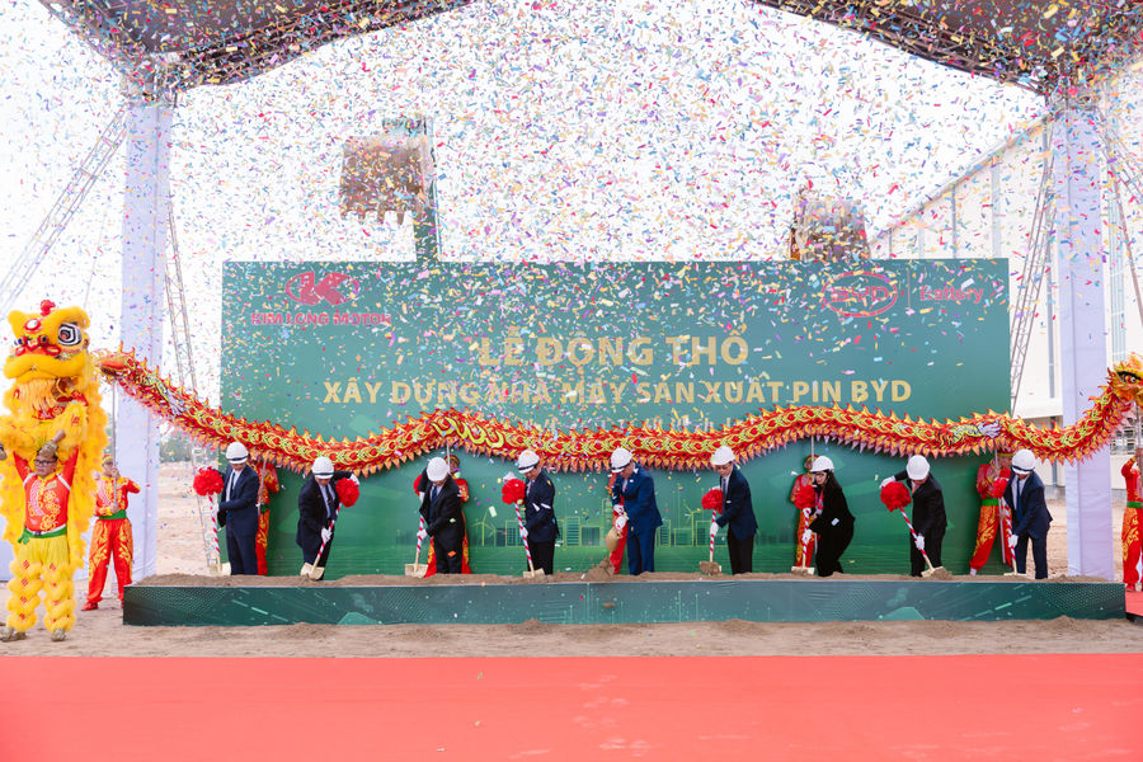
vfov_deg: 36.9
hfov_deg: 53.1
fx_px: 1143
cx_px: 572
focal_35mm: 36
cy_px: 381
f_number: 3.2
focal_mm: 36
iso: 200
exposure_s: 1/320
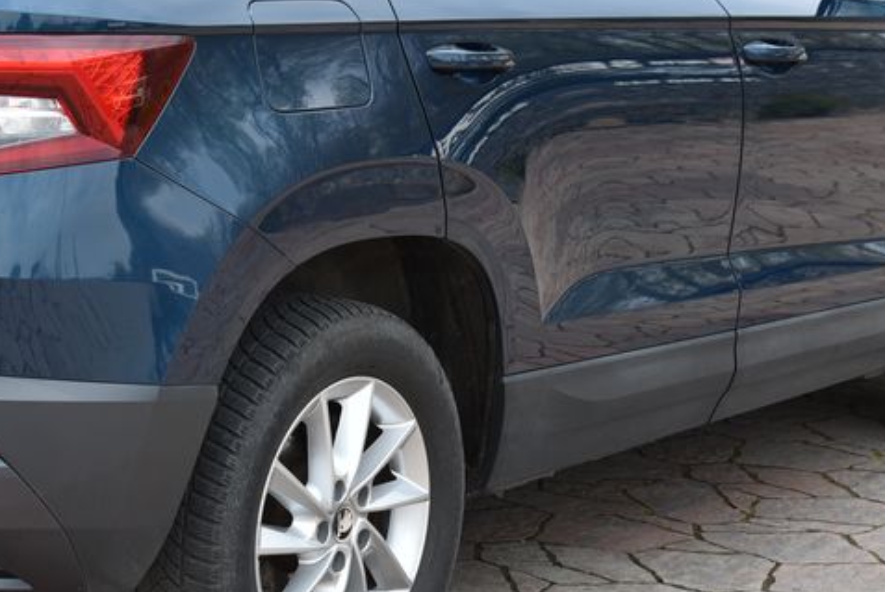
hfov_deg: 19.7
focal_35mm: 103
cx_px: 226
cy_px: 195
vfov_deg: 13.3
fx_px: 2534
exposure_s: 1/250
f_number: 8
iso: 500
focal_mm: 48
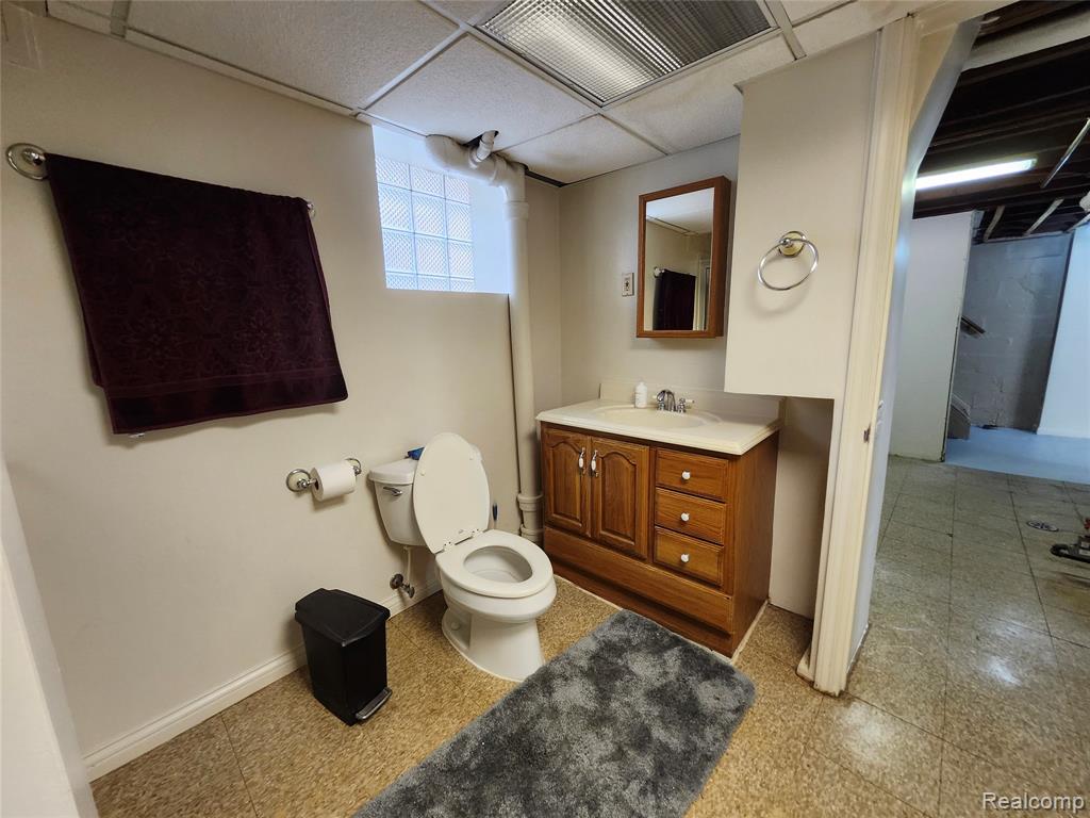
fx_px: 409
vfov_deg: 89.9
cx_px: 545
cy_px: 409
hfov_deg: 106.2
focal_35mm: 13
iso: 320
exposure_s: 1/60
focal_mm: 1.74
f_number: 2.2
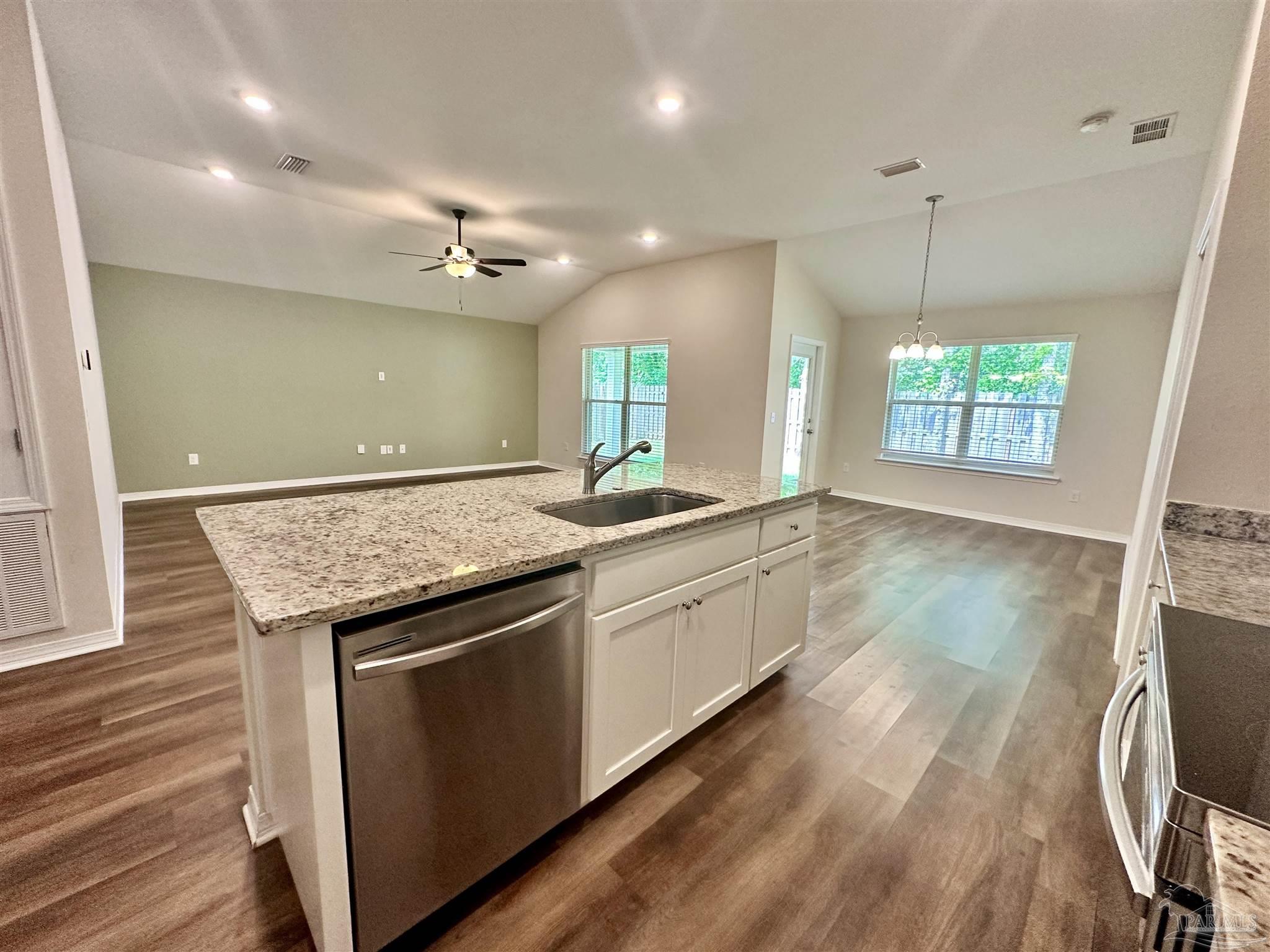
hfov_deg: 102.1
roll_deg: -1.5
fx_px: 514
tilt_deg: -8.5
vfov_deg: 85.7
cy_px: 476
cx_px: 635
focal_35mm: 14
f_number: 2.2
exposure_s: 1/120
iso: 320
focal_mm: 2.22
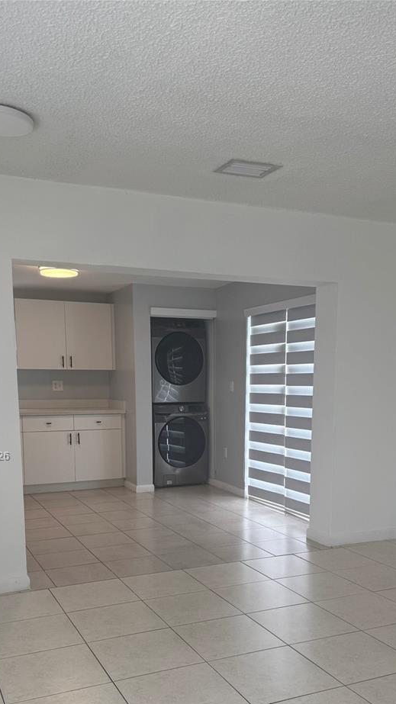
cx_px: 211
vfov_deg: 57.0
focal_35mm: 34
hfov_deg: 34.6
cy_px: 457
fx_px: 635
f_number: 1.78
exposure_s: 1/120
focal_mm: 6.76
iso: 100
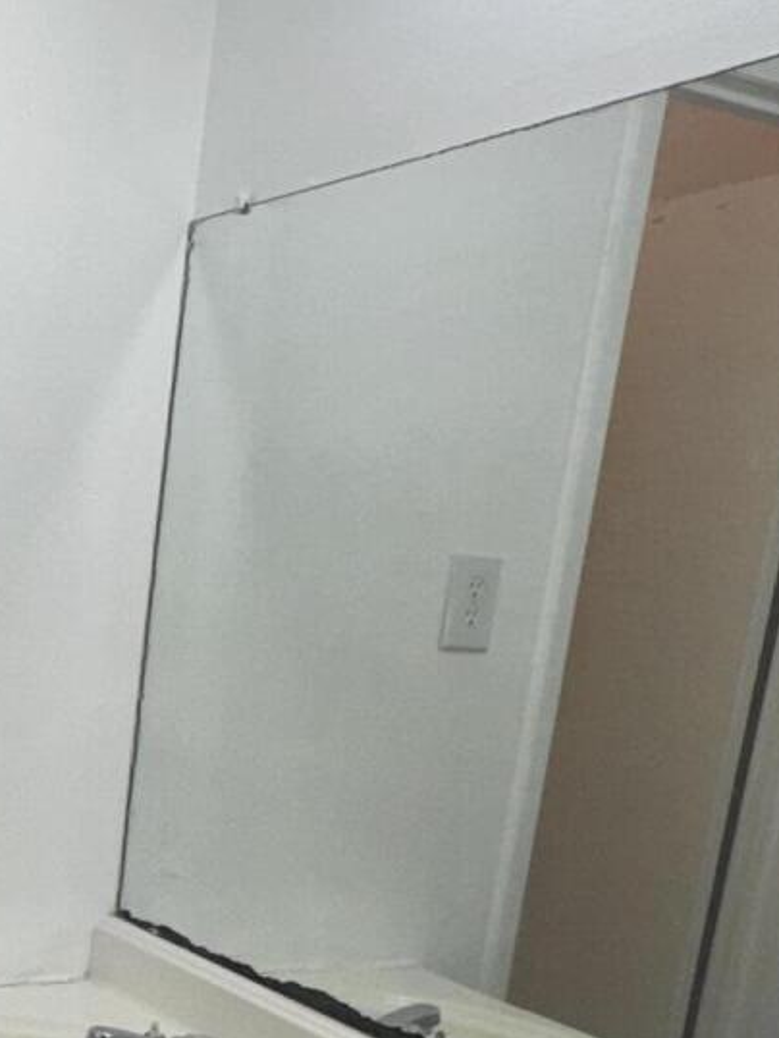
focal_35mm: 52
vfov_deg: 34.4
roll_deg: -3.3
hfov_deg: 25.8
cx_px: -91
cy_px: 969
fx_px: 1559
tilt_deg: -15.9
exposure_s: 1/122
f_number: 2.2
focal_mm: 2.22
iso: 40
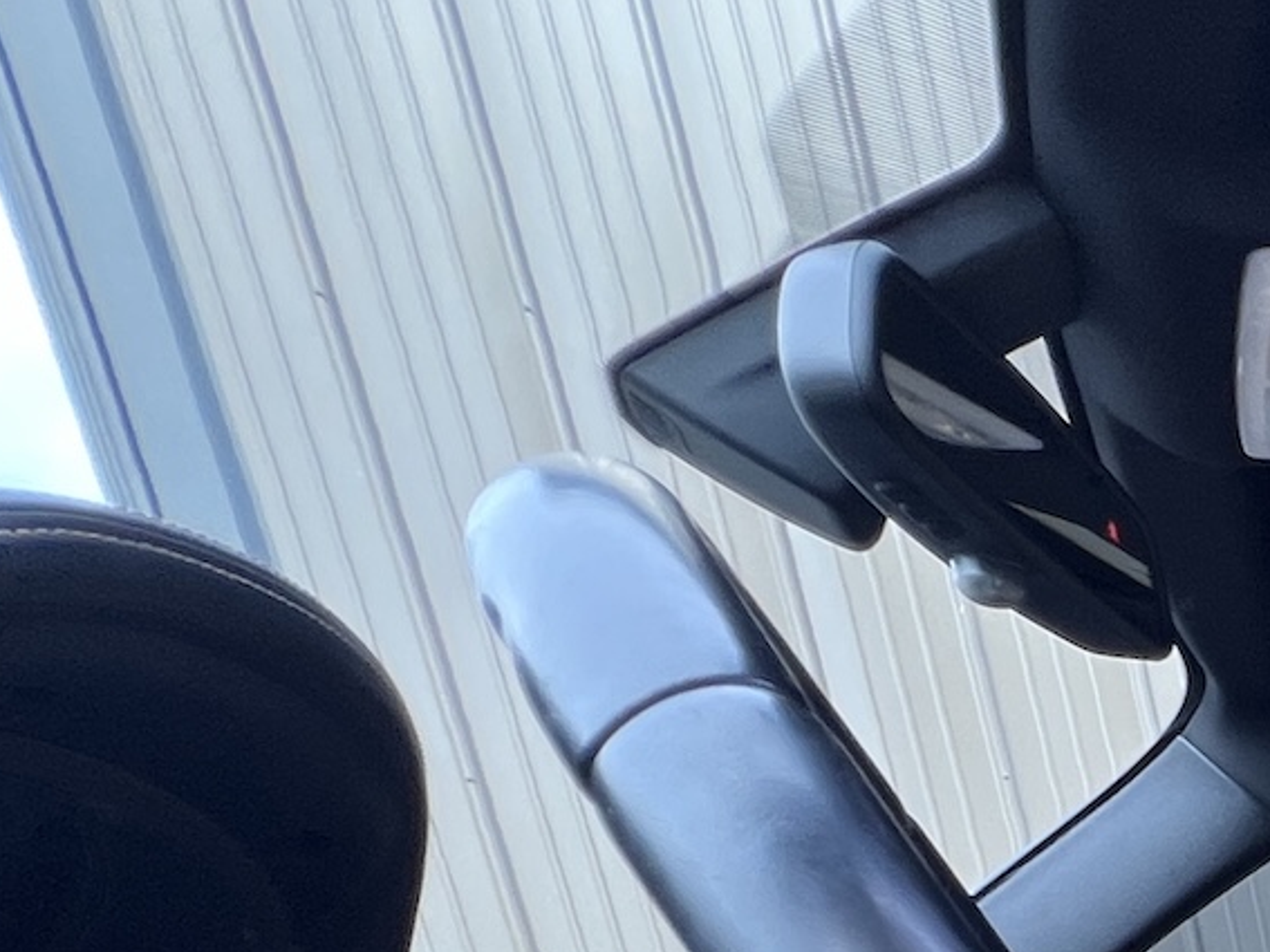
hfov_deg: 25.0
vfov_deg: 23.5
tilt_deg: -15.1
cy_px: 1555
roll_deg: +6.5
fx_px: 1614
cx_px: 2117
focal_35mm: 44
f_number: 1.8
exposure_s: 1/99
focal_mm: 1.57
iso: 40
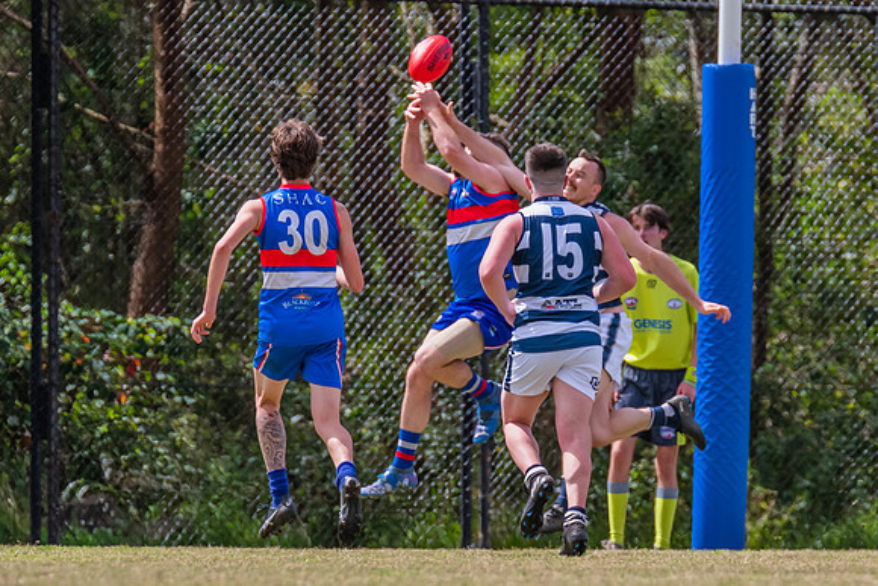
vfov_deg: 1.7
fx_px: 19925
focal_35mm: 817
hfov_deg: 2.5
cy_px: 246
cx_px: 493
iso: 800
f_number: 5.6
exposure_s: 1/1600
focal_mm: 420
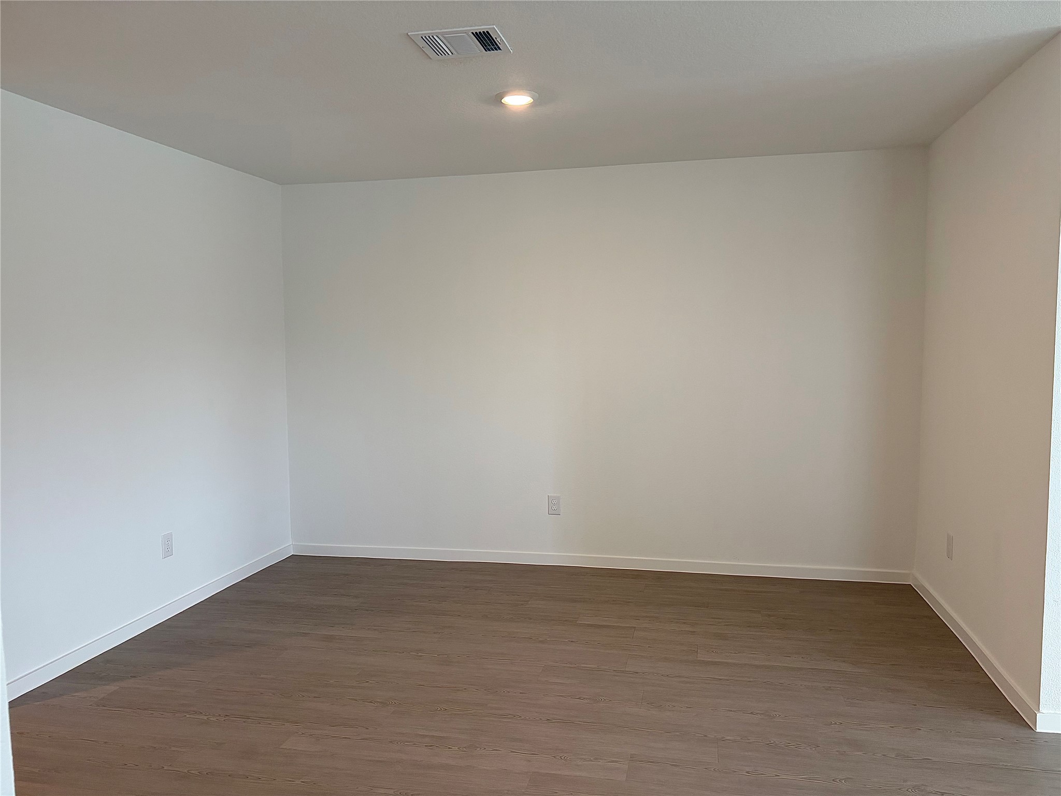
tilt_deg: -3.6
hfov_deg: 67.3
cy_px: 398
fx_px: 797
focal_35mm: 26
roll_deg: +1.7
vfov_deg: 53.1
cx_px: 530
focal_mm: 5.96
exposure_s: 1/89
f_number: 1.6
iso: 125
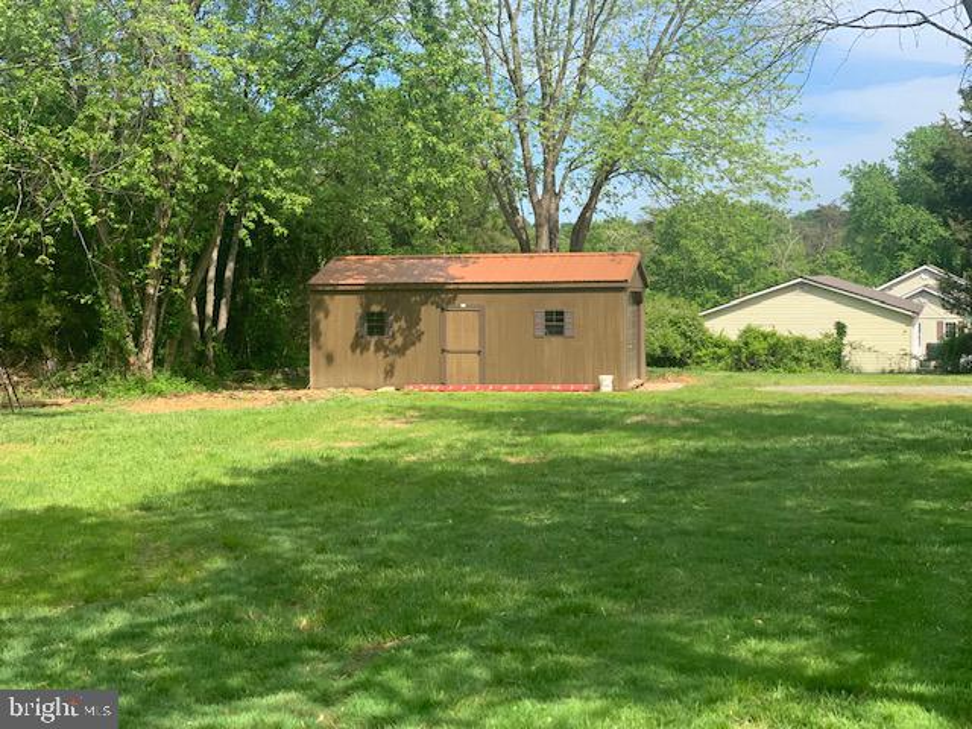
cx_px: 486
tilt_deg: -3.0
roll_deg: +0.9
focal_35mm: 52
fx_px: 1460
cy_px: 364
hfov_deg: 36.8
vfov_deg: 28.0
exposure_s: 1/578
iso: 16
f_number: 2.4
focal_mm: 6
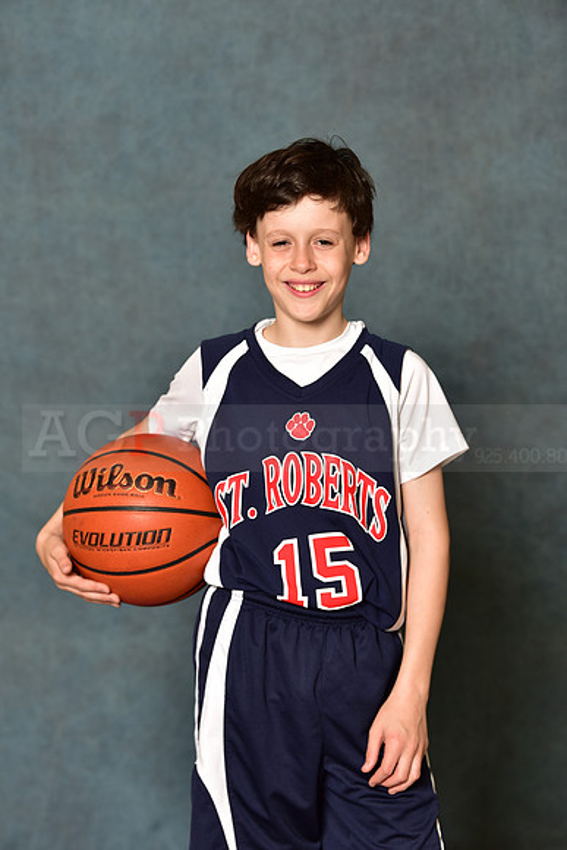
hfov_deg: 12.2
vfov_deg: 18.3
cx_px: 284
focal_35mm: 112
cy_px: 425
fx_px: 2644
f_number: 4.5
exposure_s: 1/200
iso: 320
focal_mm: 112
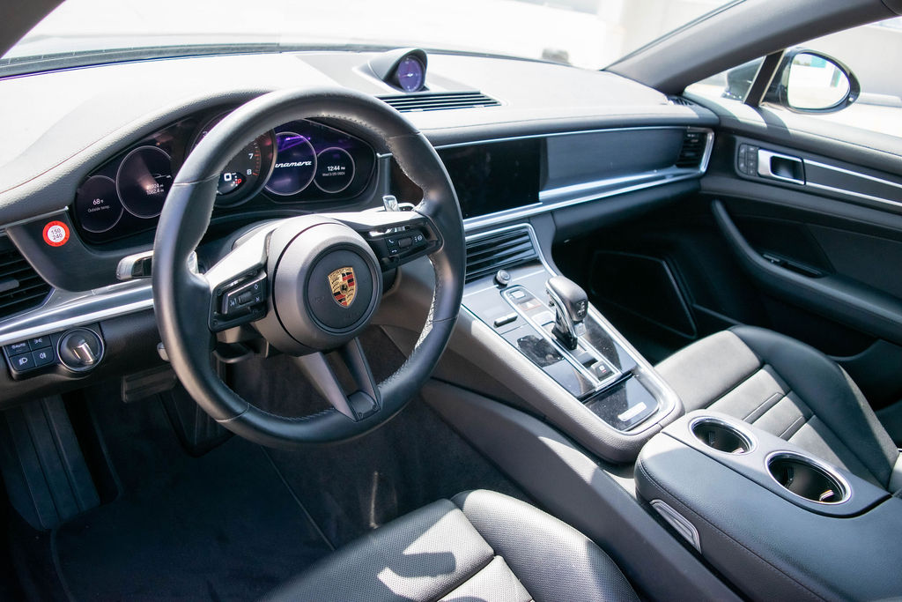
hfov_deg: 67.4
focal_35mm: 27
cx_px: 451
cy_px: 301
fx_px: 677
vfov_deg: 47.9
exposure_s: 1/1000
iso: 800
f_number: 4
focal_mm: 18
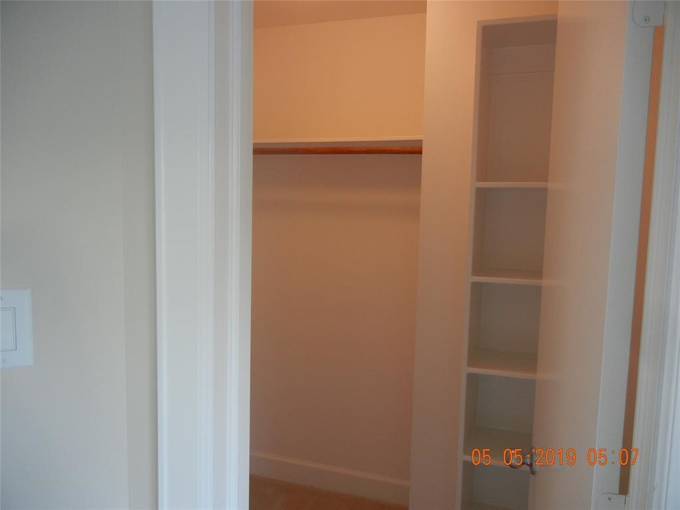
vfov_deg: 46.8
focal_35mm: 30
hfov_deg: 60.0
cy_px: 255
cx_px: 340
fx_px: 589
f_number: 3.5
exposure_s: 1/30
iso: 242
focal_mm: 5.4
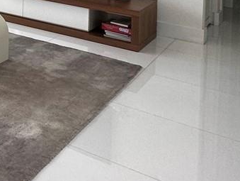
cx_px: -184
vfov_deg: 19.2
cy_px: -99
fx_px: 458
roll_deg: -0.3
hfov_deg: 20.9
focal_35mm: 66
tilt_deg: -3.5
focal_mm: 2.22
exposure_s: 1/120
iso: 125
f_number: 2.2
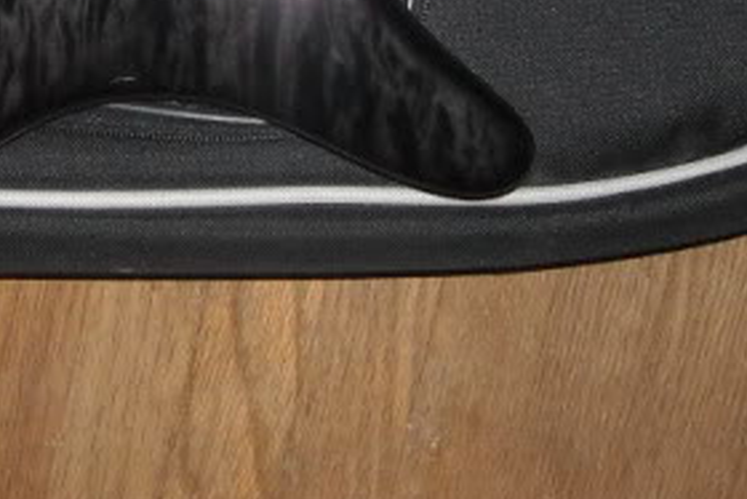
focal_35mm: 104
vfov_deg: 12.5
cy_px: -245
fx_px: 2159
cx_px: 152
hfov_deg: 19.4
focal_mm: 5.7
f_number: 2.8
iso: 200
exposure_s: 1/60
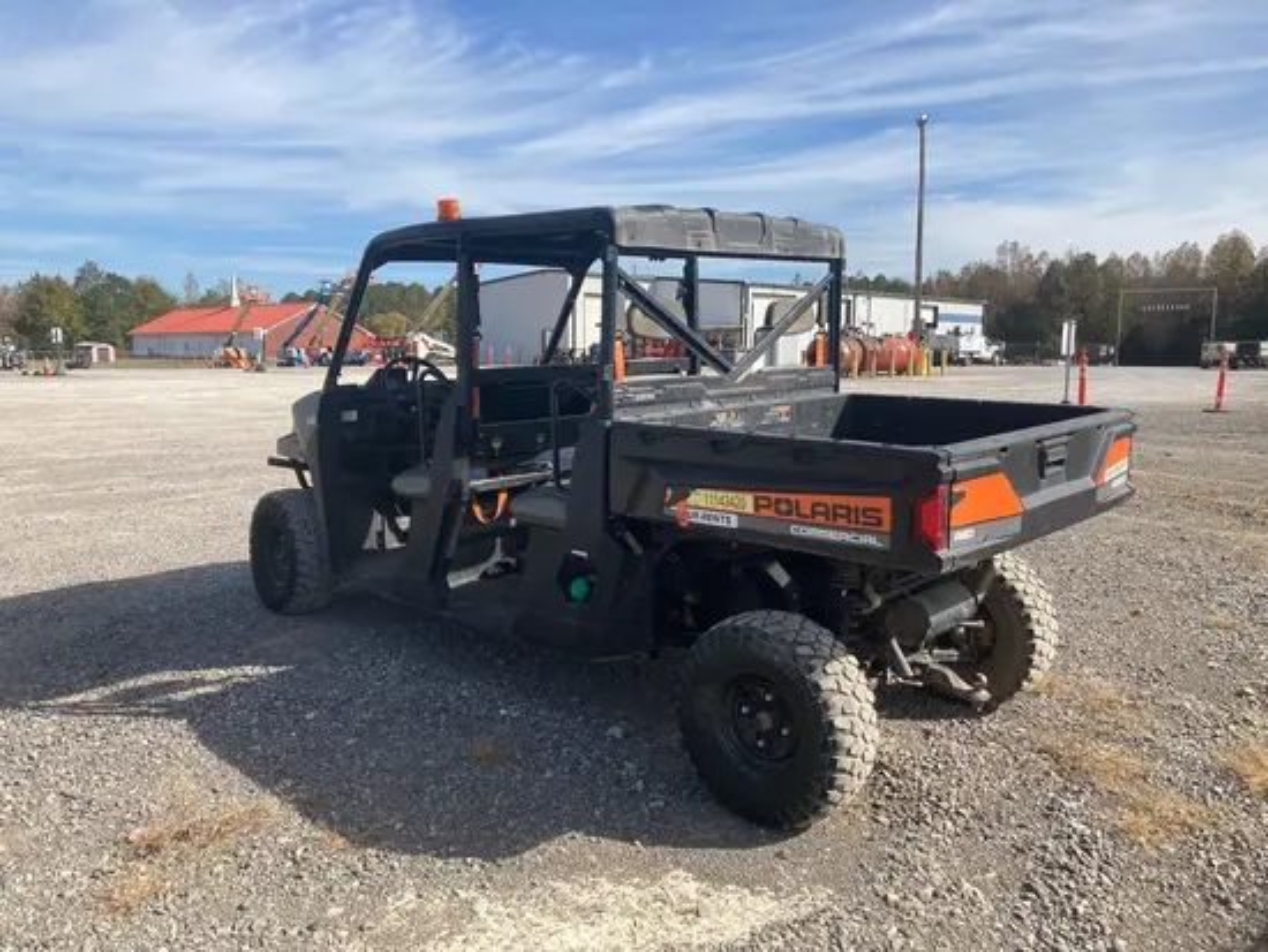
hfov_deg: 63.4
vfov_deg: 49.8
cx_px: 634
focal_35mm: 28
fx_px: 1026
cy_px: 476
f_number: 1.8
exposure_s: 1/1600
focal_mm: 3.99
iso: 20
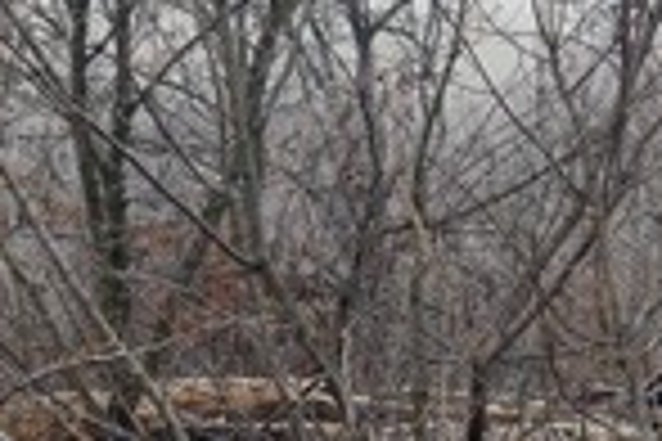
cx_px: 1225
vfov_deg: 4.0
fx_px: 6289
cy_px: 11
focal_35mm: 342
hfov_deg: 5.9
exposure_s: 1/200
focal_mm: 48
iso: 400
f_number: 10
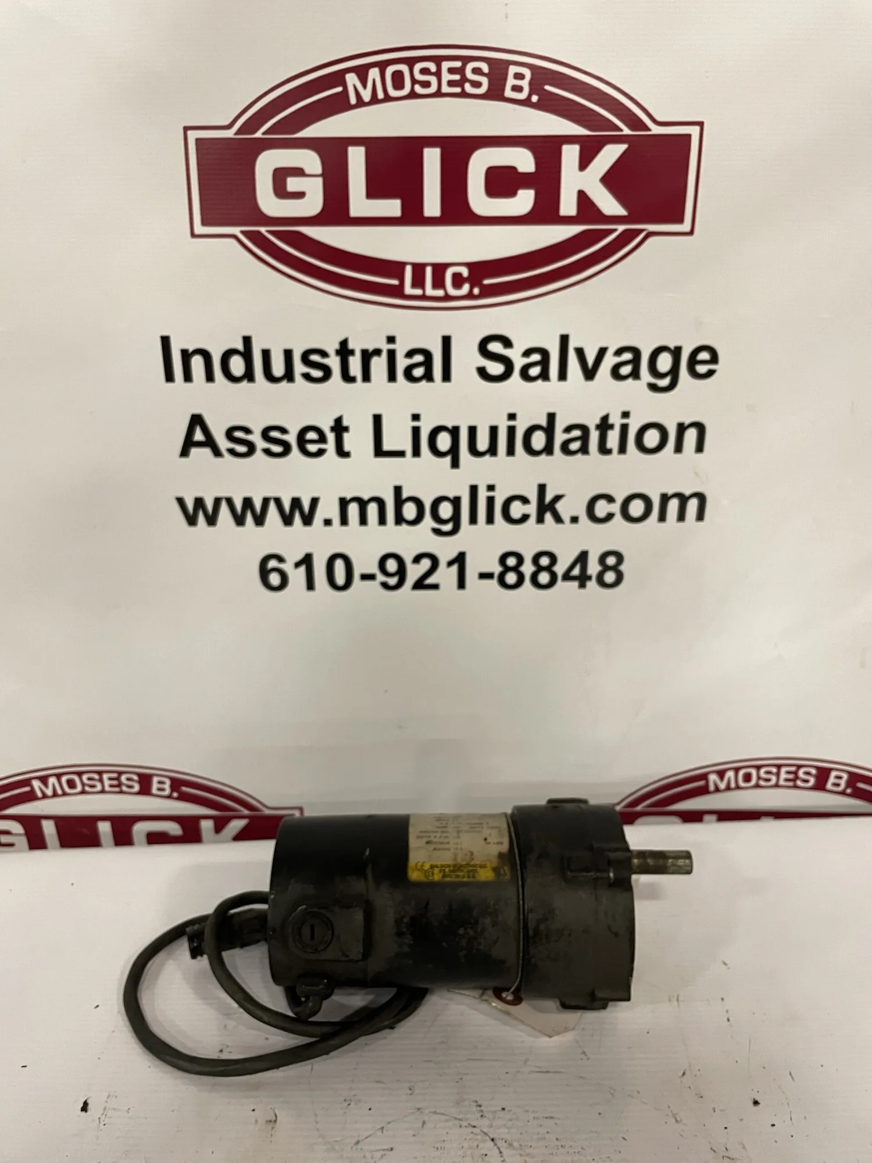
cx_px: 436
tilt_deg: -20.3
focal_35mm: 26
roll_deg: +1.2
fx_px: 873
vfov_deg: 67.3
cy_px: 582
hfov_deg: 53.1
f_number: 1.6
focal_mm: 4.2
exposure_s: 1/40
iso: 400
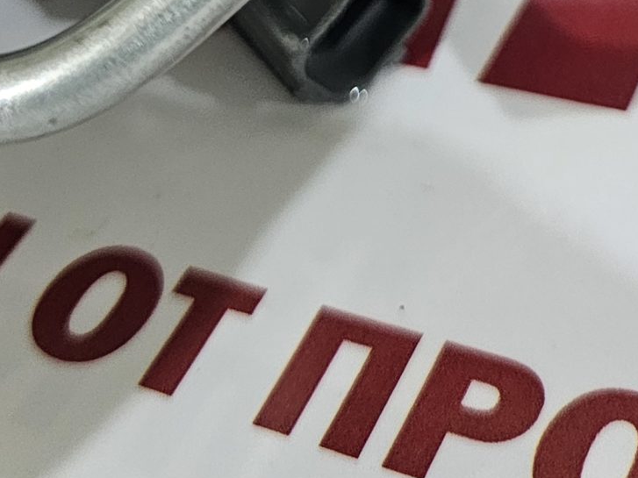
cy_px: -339
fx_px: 1493
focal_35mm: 81
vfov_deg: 15.9
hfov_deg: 24.0
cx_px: 435
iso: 800
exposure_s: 1/100
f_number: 1.7
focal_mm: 6.3
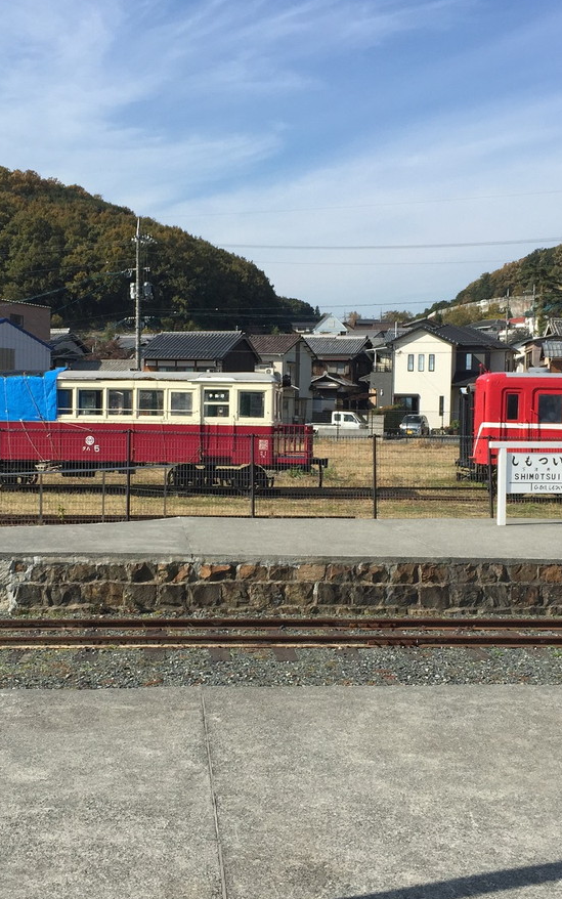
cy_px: 454
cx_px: 269
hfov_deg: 30.5
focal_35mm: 42
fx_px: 1029
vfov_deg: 47.2
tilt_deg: -2.2
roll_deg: -1.1
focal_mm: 4.15
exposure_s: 1/2083
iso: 32
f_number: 2.2
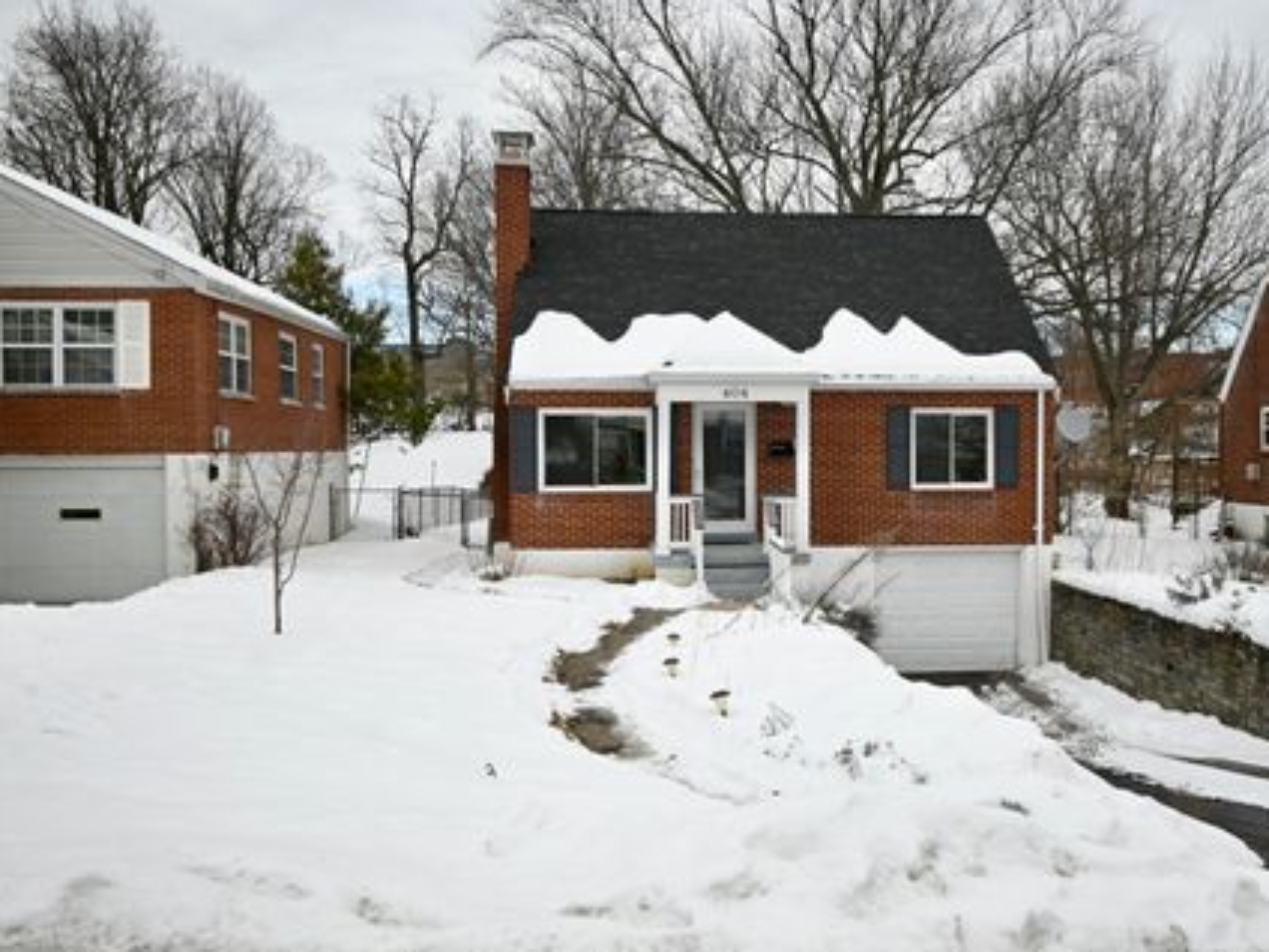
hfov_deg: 53.7
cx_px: 739
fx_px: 1246
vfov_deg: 41.8
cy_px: 466
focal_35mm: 34
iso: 100
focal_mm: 20
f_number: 5.6
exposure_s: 1/320
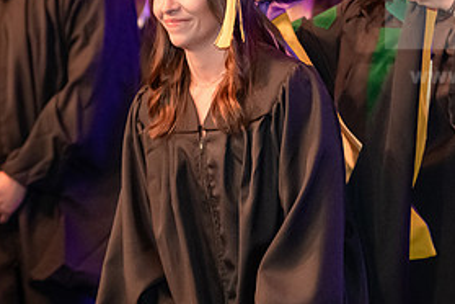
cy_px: 110
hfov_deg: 10.1
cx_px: 336
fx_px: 2578
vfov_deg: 6.7
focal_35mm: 204
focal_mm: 98
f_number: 3.2
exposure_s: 1/200
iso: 4000
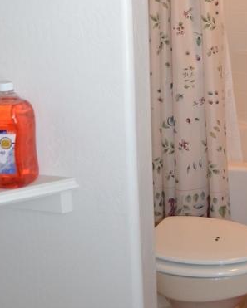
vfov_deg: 26.0
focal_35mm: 70
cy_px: 17
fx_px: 639
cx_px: 277
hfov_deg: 20.7
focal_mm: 18
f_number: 3.5
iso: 1100
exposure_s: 1/60
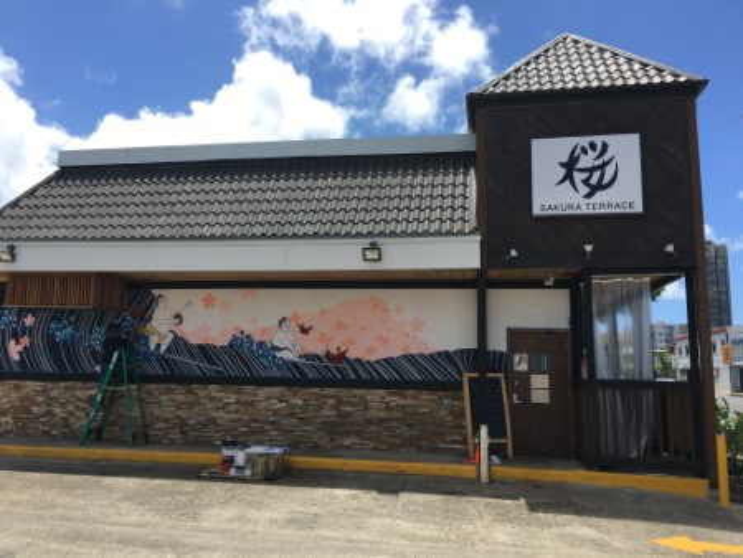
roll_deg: -1.8
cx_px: 372
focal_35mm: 29
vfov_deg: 48.3
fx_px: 623
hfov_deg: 61.6
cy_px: 279
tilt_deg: +7.3
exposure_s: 1/1304
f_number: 2.2
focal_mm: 4.15
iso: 25
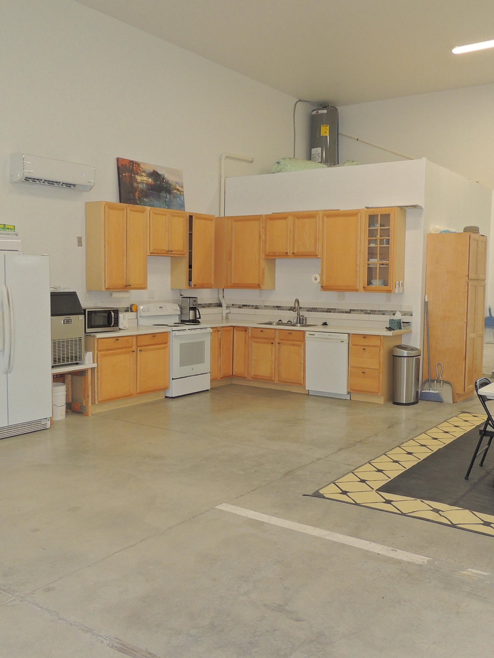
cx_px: 247
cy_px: 330
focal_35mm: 33
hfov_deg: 43.0
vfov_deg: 55.3
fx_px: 628
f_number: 3
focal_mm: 4.3
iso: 250
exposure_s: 1/40
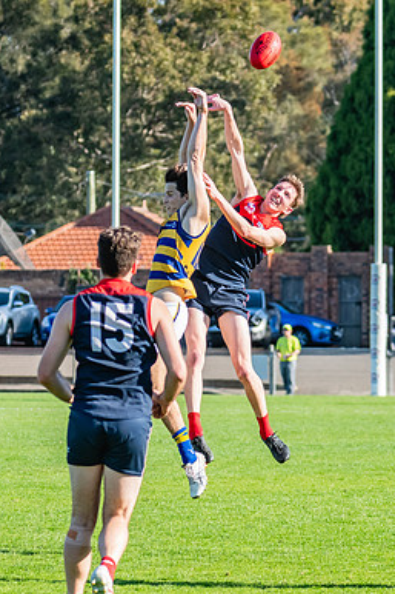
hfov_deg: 3.8
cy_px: 262
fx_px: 5913
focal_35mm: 359
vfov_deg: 5.7
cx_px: 219
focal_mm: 170
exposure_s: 1/1600
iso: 800
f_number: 6.3
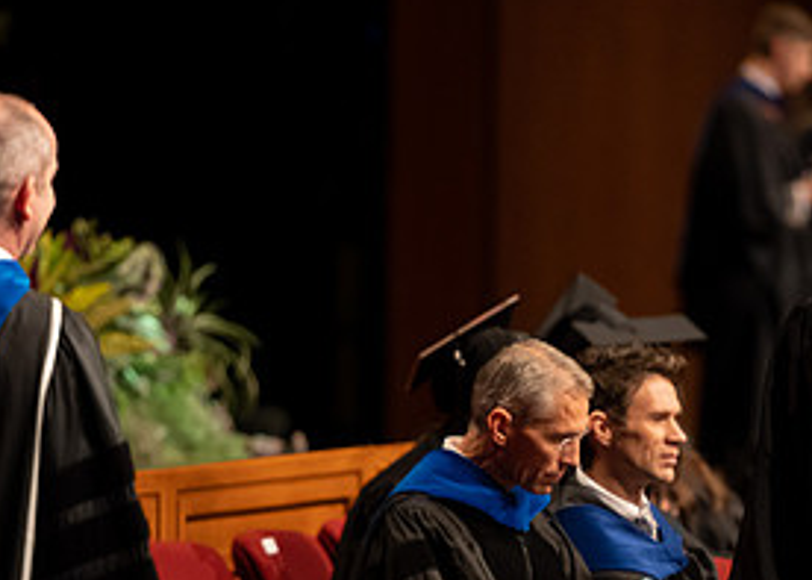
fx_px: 11528
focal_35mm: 500
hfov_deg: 4.0
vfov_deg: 2.9
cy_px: 459
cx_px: 452
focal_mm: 200
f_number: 2.8
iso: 1250
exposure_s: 1/200
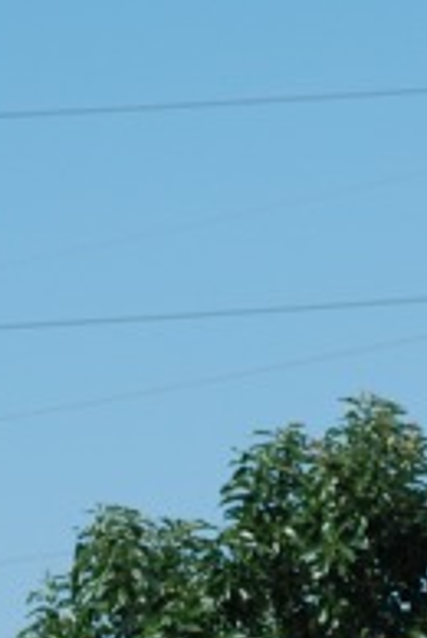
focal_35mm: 553
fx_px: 9811
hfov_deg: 2.5
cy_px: 990
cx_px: 427
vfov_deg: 3.7
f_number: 5.6
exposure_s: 1/500
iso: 140
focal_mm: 75
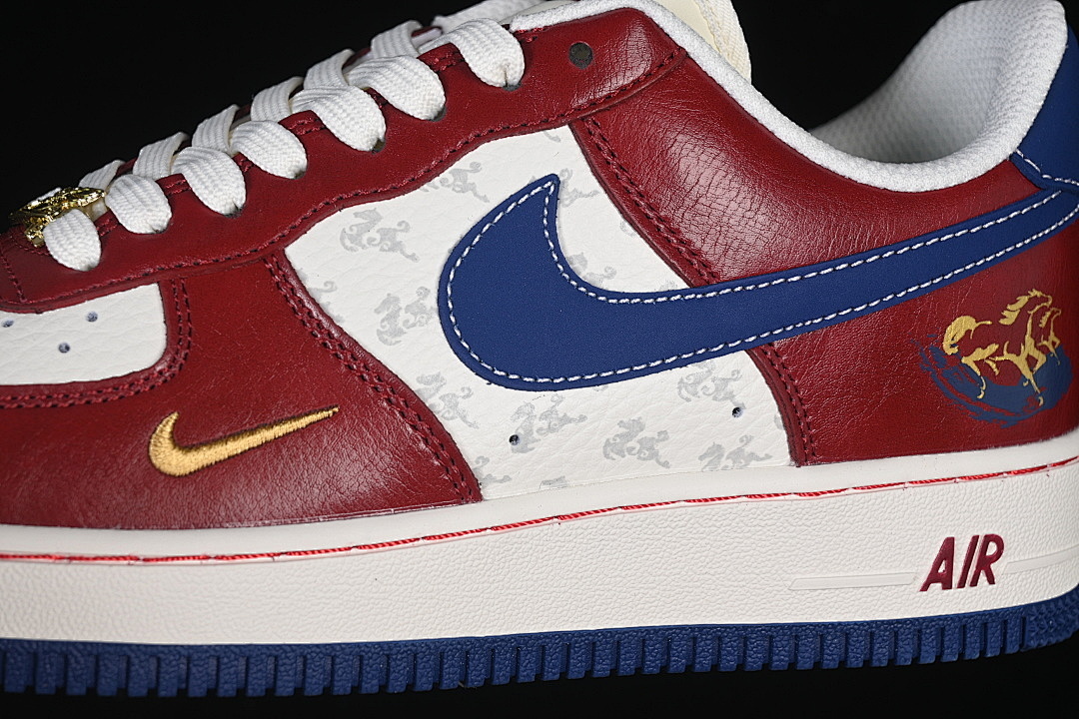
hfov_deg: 27.0
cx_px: 540
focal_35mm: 75
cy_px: 360
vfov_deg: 18.2
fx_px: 2248
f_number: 7.1
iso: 160
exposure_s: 1/80
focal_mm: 50
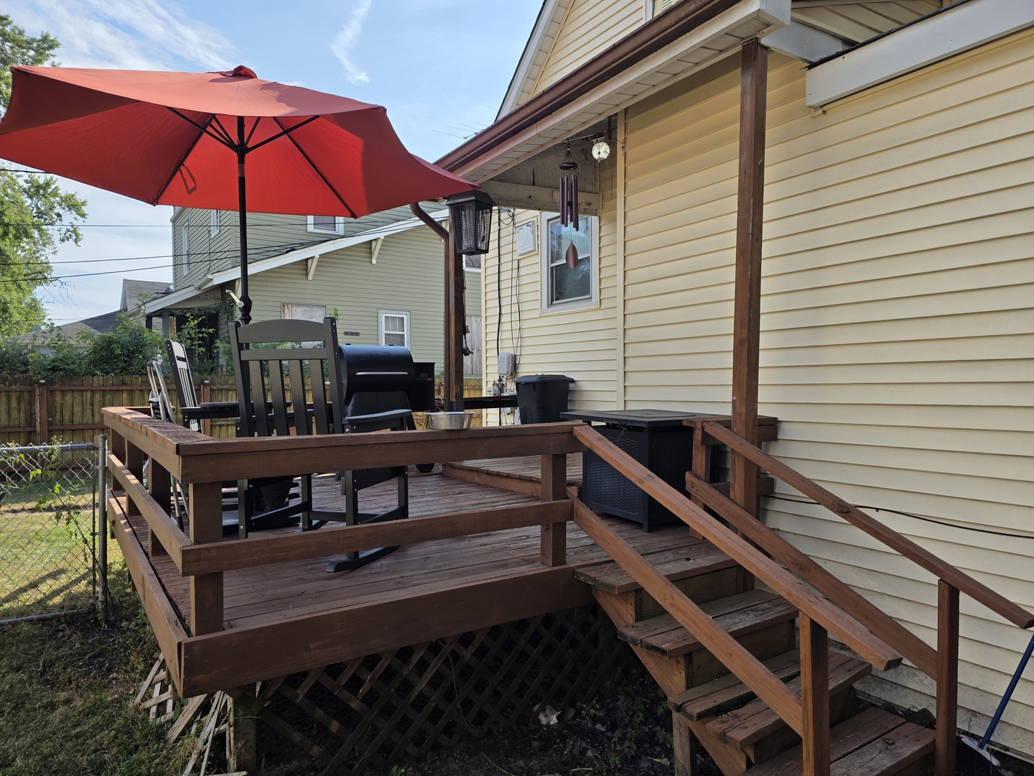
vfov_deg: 58.9
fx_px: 687
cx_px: 517
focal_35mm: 23
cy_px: 388
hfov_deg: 73.9
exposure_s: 1/4237
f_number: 1.7
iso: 80
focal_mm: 6.3
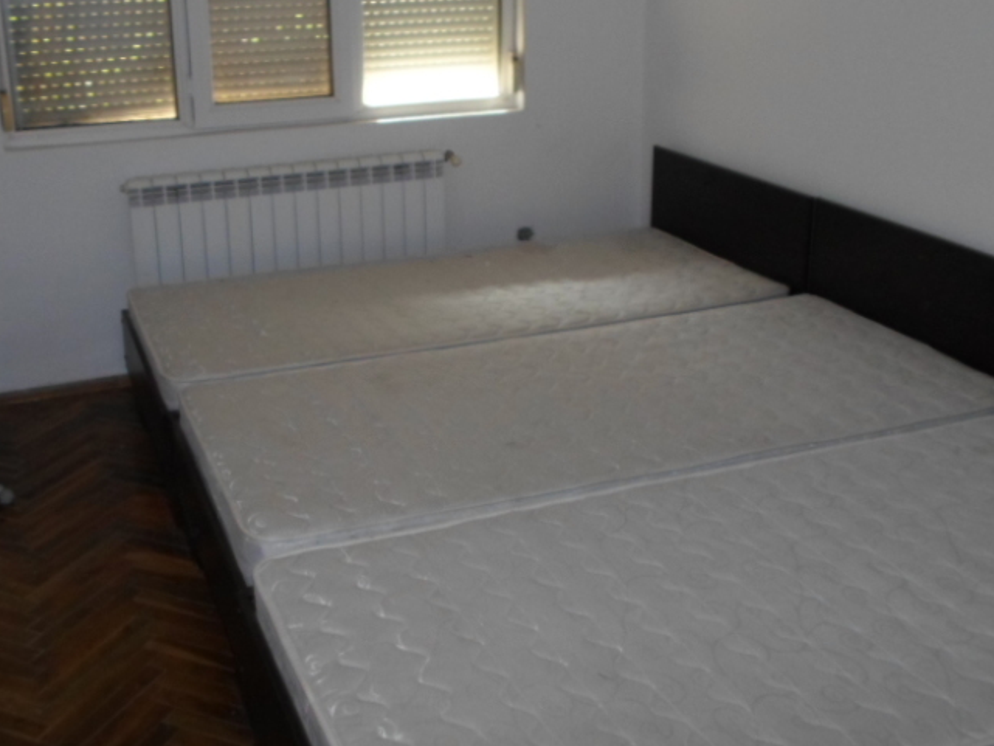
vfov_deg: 36.5
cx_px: 433
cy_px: 250
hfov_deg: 47.7
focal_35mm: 39
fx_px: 1120
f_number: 2.5
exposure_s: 1/30
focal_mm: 4.5
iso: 100
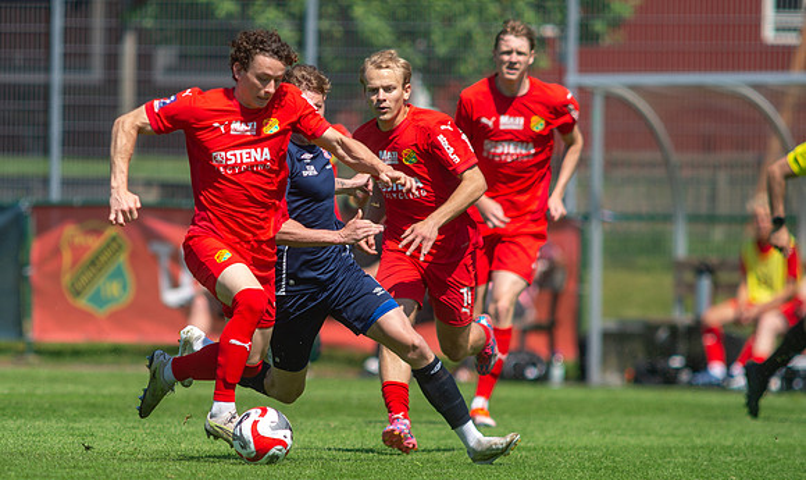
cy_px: 257
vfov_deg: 2.1
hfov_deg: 3.5
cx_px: 250
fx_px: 13377
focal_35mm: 617
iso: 250
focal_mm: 420
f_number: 4
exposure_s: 1/2000
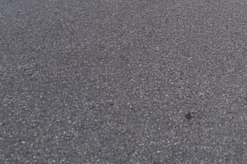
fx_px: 562
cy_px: -80
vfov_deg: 15.4
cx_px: 243
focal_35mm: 82
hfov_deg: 23.8
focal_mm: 4.2
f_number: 1.7
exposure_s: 1/1552
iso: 40
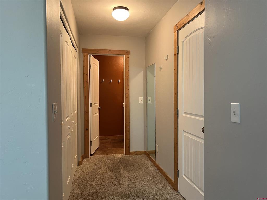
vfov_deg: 53.1
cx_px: 134
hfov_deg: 67.3
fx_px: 201
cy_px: 100
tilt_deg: +0.0
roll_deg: +1.5
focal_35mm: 26
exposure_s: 1/60
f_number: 1.5
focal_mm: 5.7
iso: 160
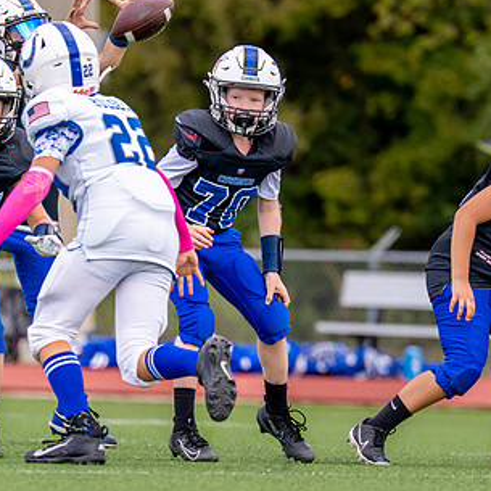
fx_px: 10319
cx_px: 313
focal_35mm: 643
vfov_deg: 2.7
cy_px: 310
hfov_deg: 2.7
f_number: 2.8
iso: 400
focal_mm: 200
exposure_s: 1/3200
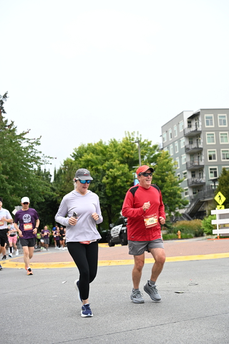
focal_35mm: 54
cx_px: 114
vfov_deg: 36.9
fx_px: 515
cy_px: 172
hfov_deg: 25.1
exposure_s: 1/800
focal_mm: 54
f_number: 4
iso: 1600
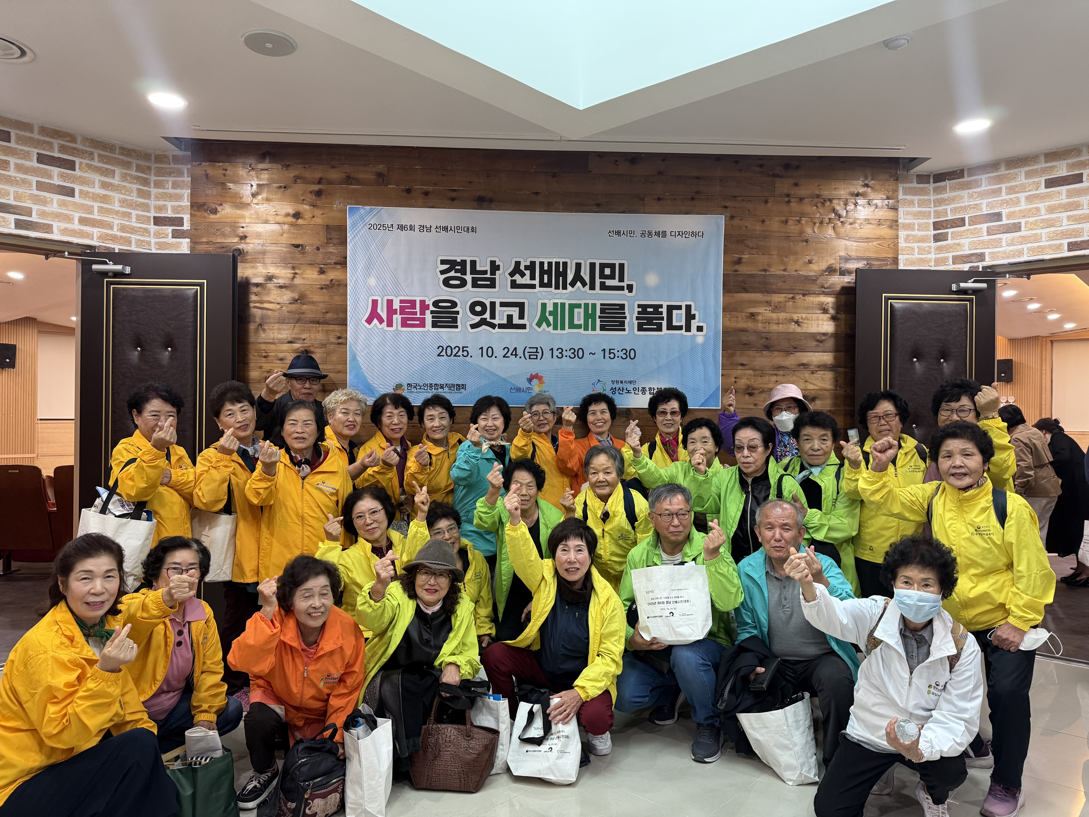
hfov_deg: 71.6
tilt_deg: +0.4
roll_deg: -1.0
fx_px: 755
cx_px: 544
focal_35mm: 24
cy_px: 408
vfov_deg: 56.8
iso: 200
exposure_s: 1/60
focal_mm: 6.76
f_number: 1.78
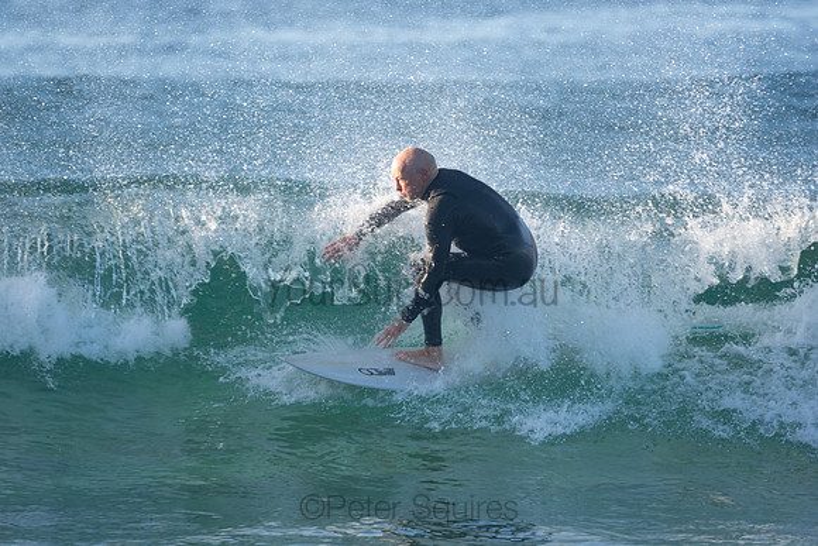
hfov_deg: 2.7
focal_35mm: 750
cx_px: 409
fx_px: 17045
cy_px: 273
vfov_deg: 1.8
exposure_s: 1/500
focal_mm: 500
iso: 320
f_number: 5.6
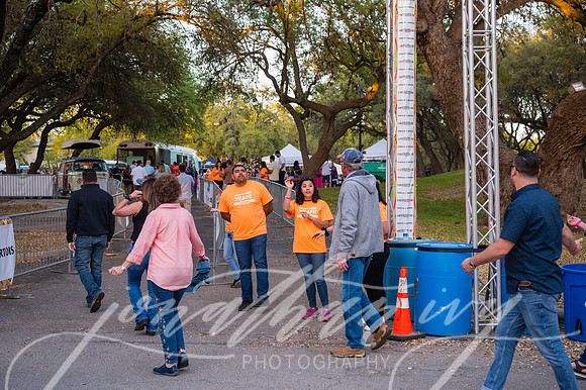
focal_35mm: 48
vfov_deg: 28.0
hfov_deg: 41.1
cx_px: 293
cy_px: 195
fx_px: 781
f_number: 4
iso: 1600
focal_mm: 48
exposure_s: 1/1000
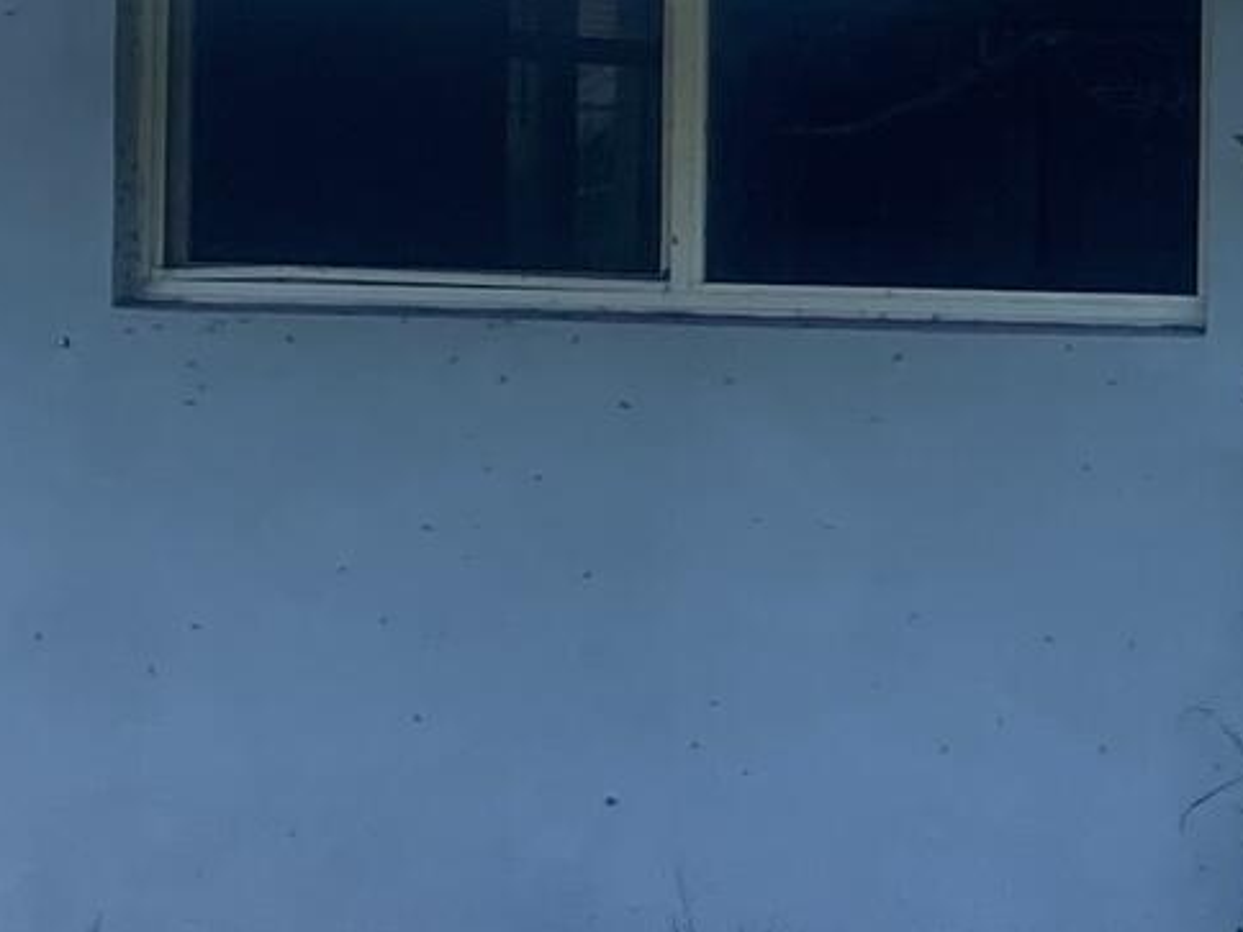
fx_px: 5781
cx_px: 3018
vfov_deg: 9.2
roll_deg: -1.5
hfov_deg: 10.5
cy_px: 501
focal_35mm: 161
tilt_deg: -1.1
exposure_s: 1/1808
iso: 32
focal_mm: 4.25
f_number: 1.8
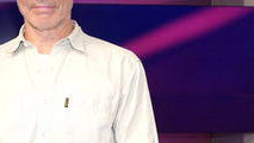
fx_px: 492
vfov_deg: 16.5
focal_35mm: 73
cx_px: 55
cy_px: 81
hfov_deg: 28.4
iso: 2000
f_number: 5
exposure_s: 1/160
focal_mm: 33
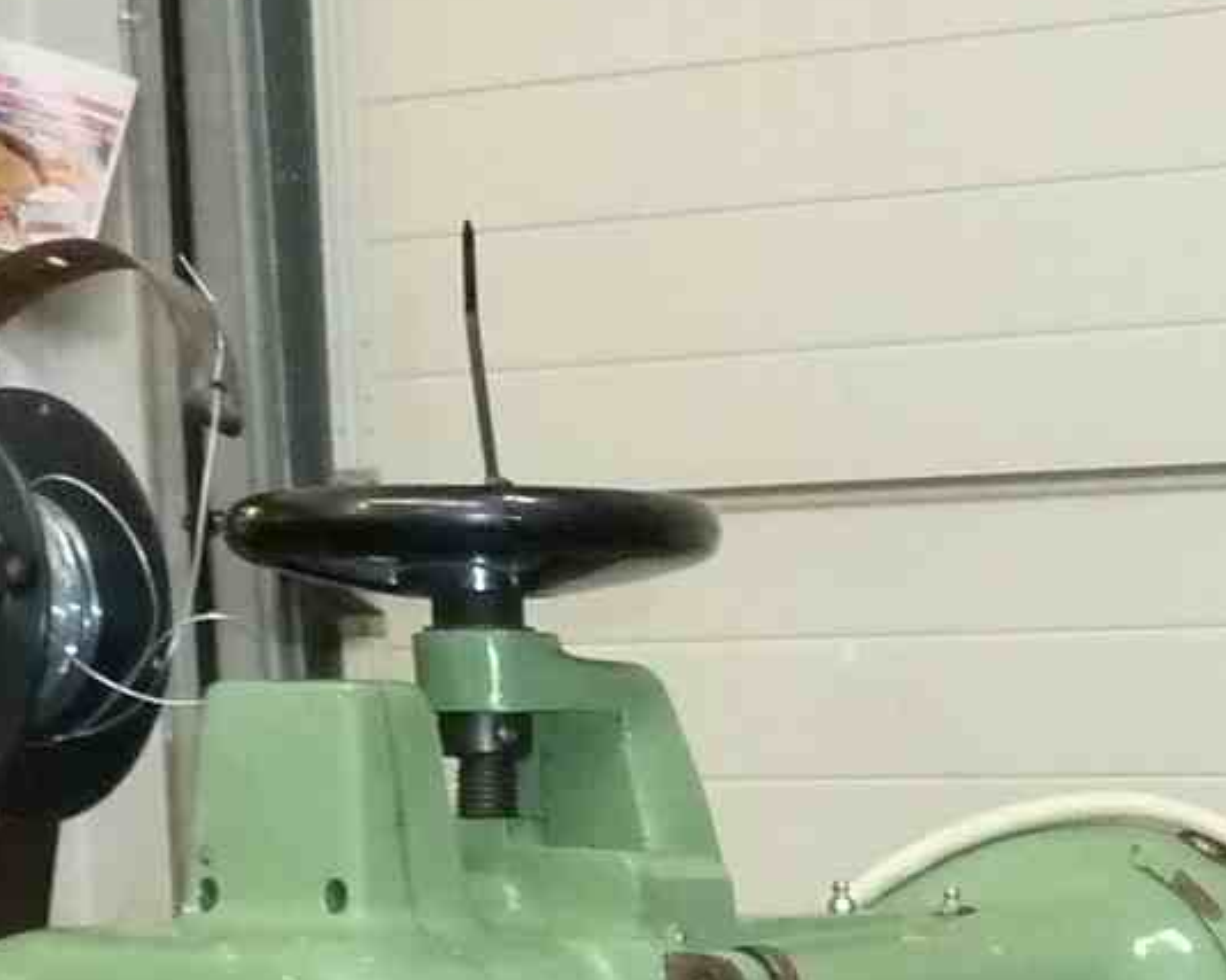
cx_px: 1421
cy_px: 1873
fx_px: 4245
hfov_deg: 15.9
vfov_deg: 11.9
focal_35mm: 117
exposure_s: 1/30
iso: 320
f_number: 3.3
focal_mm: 4.1
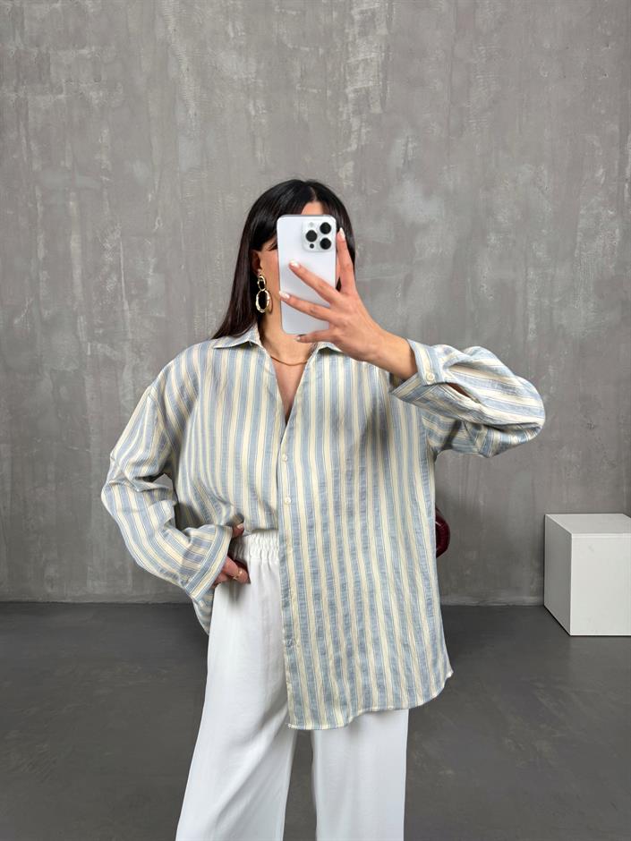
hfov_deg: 56.8
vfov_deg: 71.6
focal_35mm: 24
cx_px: 316
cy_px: 420
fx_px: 583
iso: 125
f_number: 1.78
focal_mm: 6.76
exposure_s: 1/121
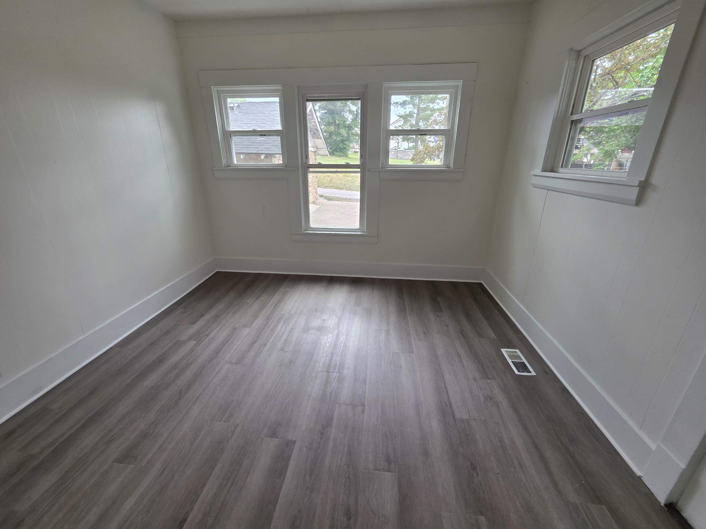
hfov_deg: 106.2
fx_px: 265
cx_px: 353
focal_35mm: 13
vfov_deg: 89.9
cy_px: 264
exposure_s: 1/120
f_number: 1.9
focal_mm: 2.2
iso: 125
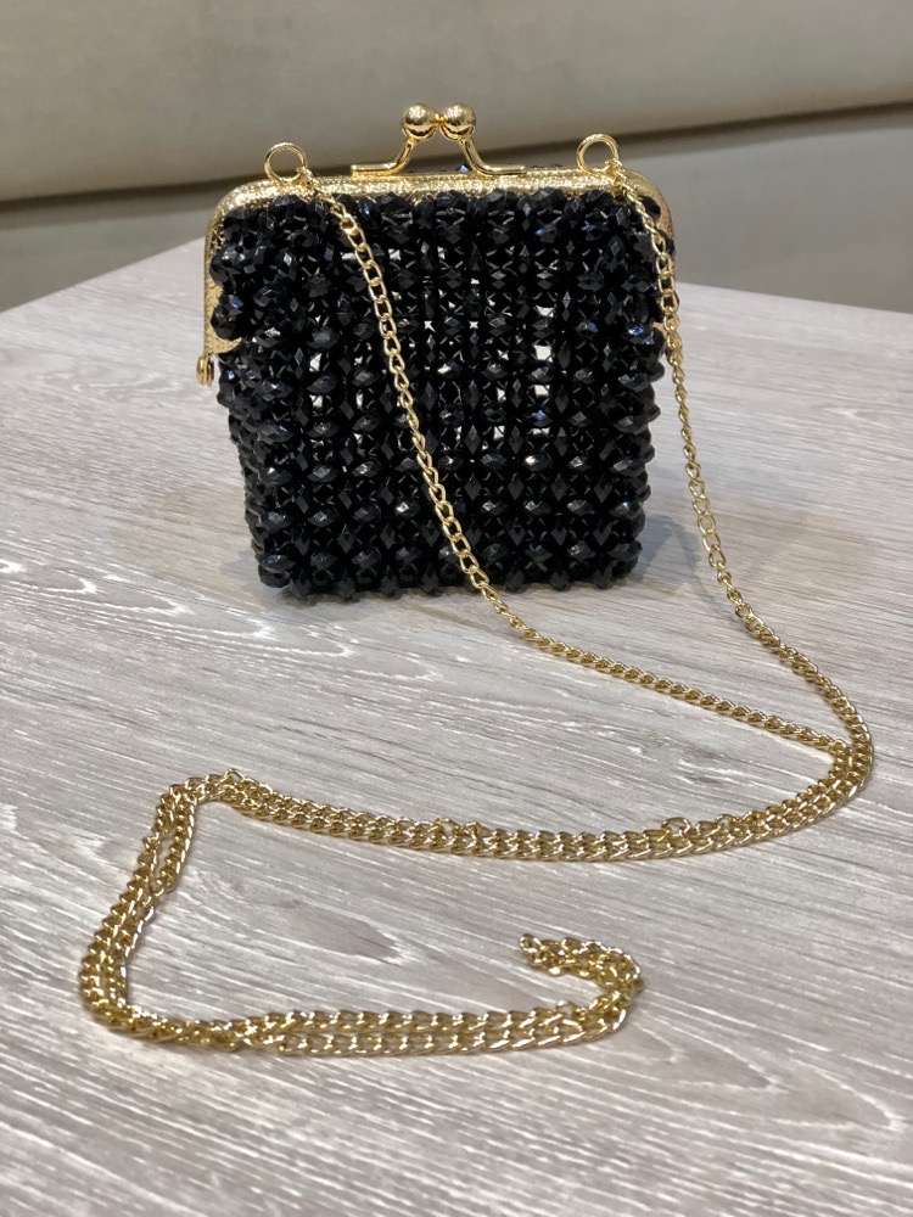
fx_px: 2005
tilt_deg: -24.9
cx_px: 456
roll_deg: +1.4
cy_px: 608
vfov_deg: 33.8
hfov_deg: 25.7
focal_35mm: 57
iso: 100
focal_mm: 6.6
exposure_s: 1/30
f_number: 2.8
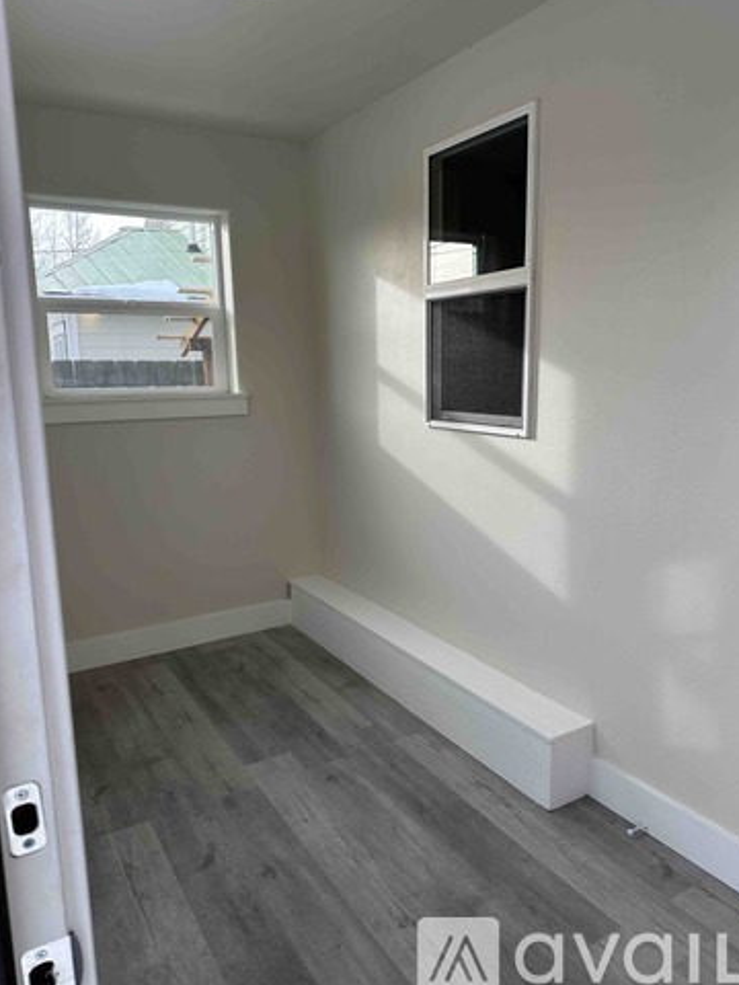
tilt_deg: -10.7
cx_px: 364
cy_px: 486
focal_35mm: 25
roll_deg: +1.0
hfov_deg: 54.9
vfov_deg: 69.4
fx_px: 712
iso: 80
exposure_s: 1/448
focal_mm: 6.86
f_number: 1.78
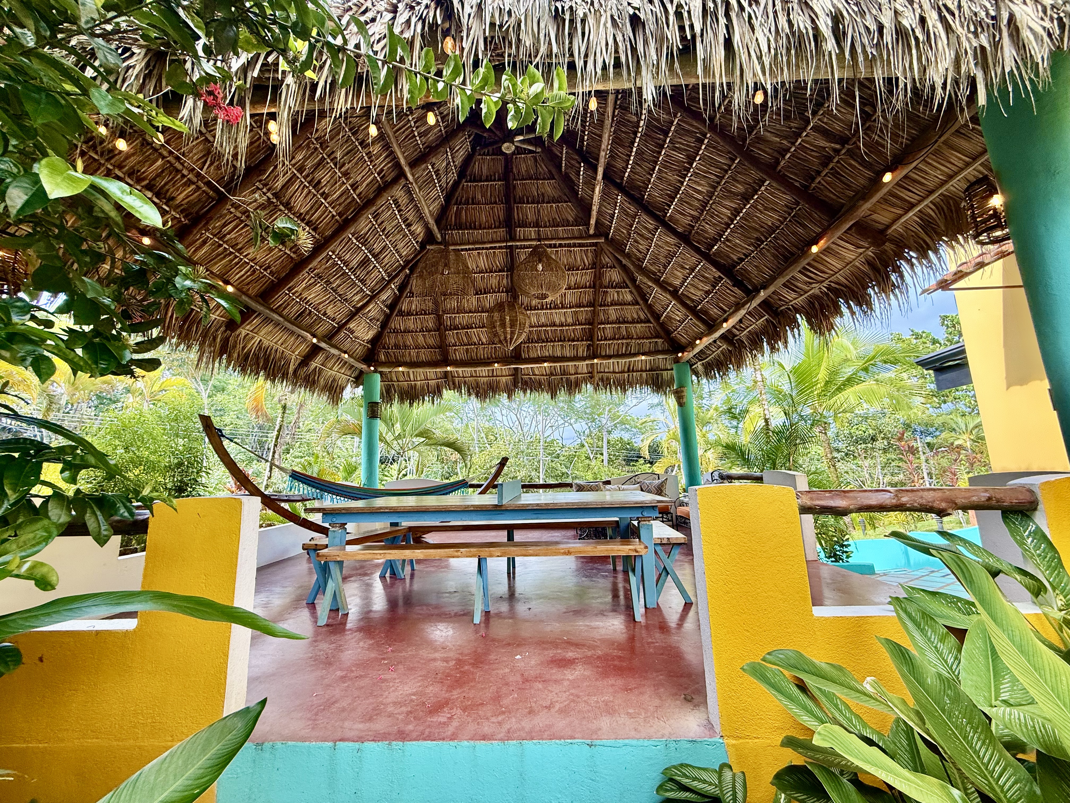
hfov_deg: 102.1
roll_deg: +1.8
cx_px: 535
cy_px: 402
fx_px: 433
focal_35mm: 14
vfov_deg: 85.7
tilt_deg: +9.1
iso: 64
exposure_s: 1/201
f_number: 2.2
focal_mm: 2.22
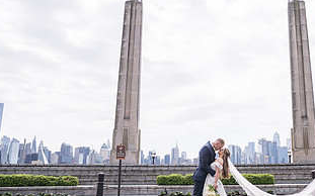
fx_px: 326
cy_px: 105
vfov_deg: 33.5
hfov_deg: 50.0
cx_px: 225
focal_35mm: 38
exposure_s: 1/1600
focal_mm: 20
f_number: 2.8
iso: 100
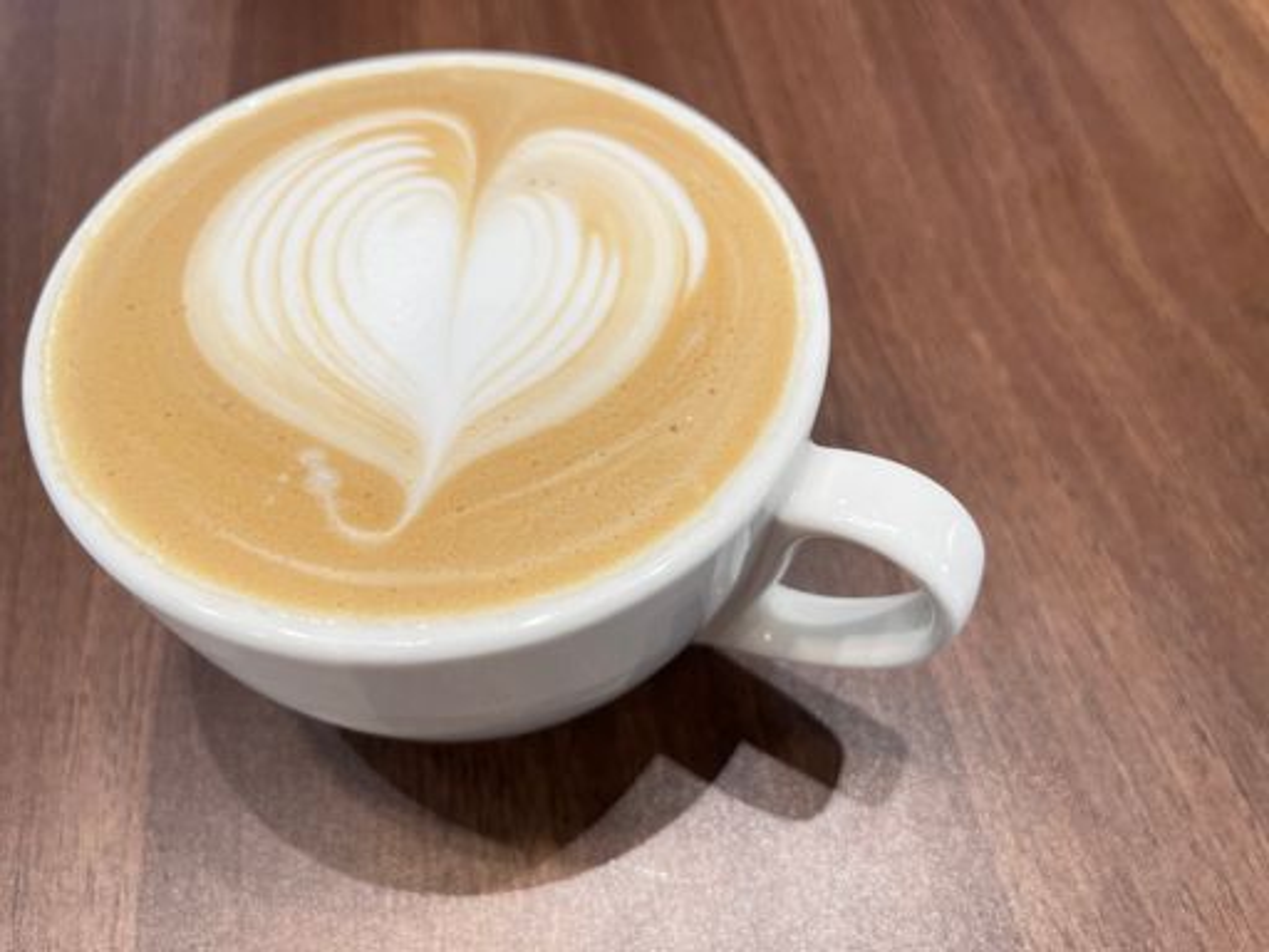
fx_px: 953
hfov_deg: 67.3
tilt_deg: -58.0
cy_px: 476
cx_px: 634
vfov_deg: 53.1
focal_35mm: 26
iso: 80
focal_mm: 5.1
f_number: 1.6
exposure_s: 1/60
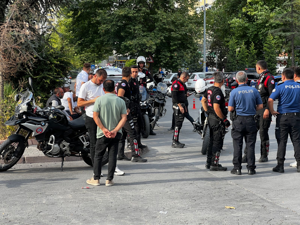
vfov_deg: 19.1
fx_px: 667
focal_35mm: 77
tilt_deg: -4.7
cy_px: 112
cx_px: 150
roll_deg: +0.0
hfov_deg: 25.3
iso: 32
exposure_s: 1/99
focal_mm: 9
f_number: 2.8
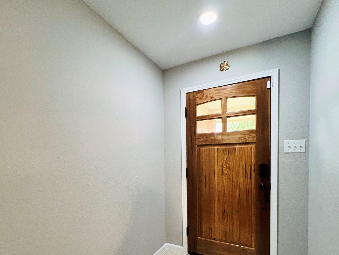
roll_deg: +0.1
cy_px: 163
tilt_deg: -2.9
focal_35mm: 17
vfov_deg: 73.2
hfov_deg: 90.9
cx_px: 161
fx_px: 167
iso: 250
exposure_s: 1/60
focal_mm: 1.57
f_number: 1.8
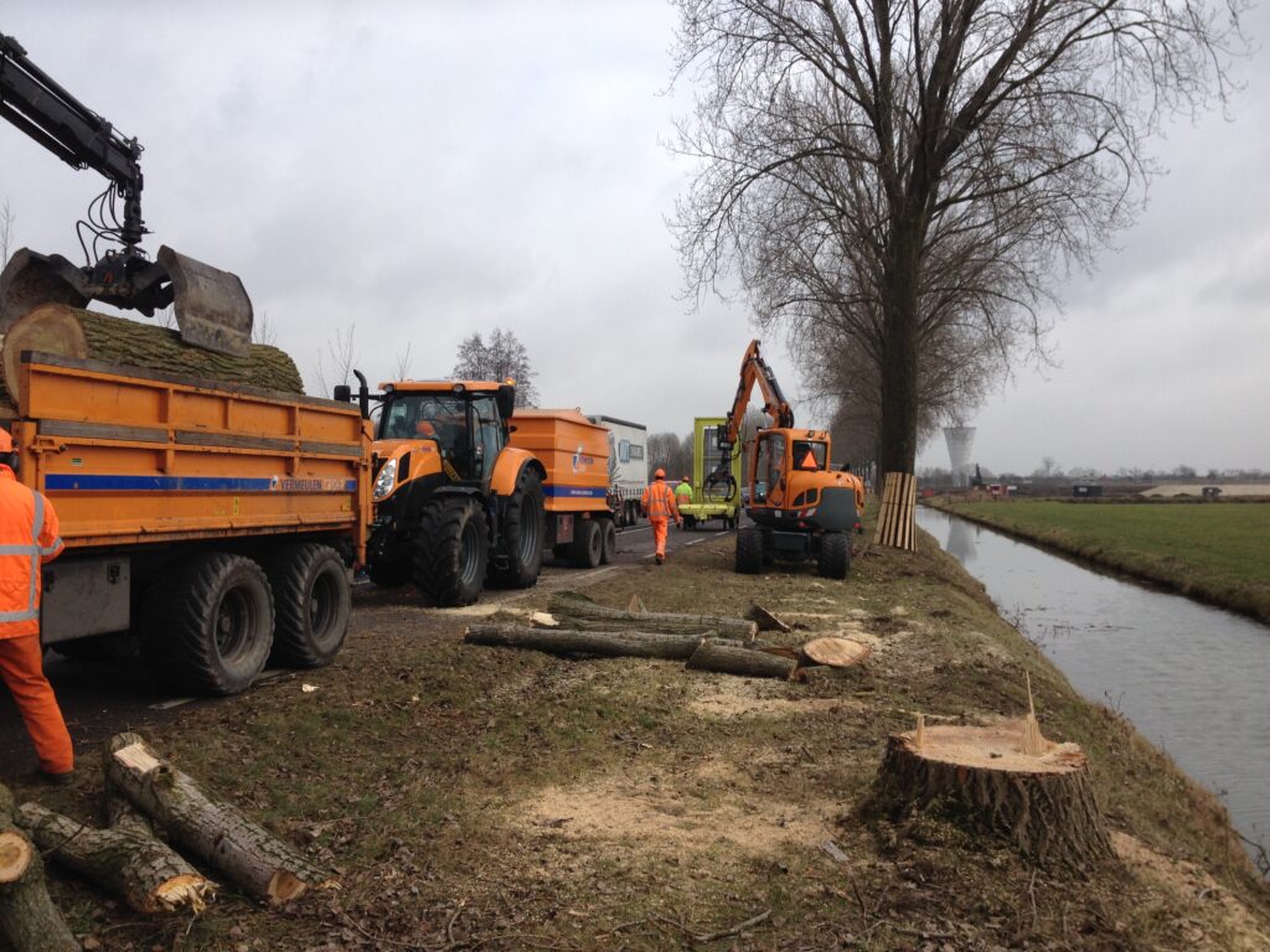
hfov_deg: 52.6
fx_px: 1284
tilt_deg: -0.9
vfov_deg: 40.7
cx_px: 635
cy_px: 476
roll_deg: +0.6
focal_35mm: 35
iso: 50
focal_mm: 4.28
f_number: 2.4
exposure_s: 1/1227
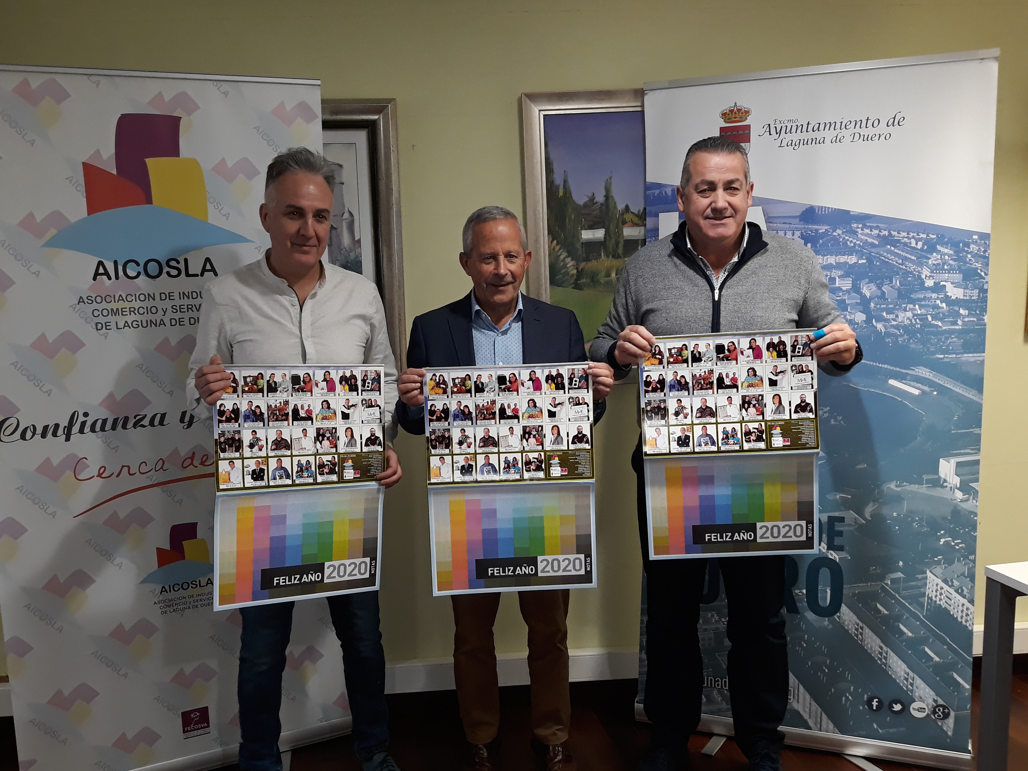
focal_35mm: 32
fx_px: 950
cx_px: 505
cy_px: 416
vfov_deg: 44.1
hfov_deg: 56.8
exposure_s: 1/50
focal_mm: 3.71
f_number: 1.7
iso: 100
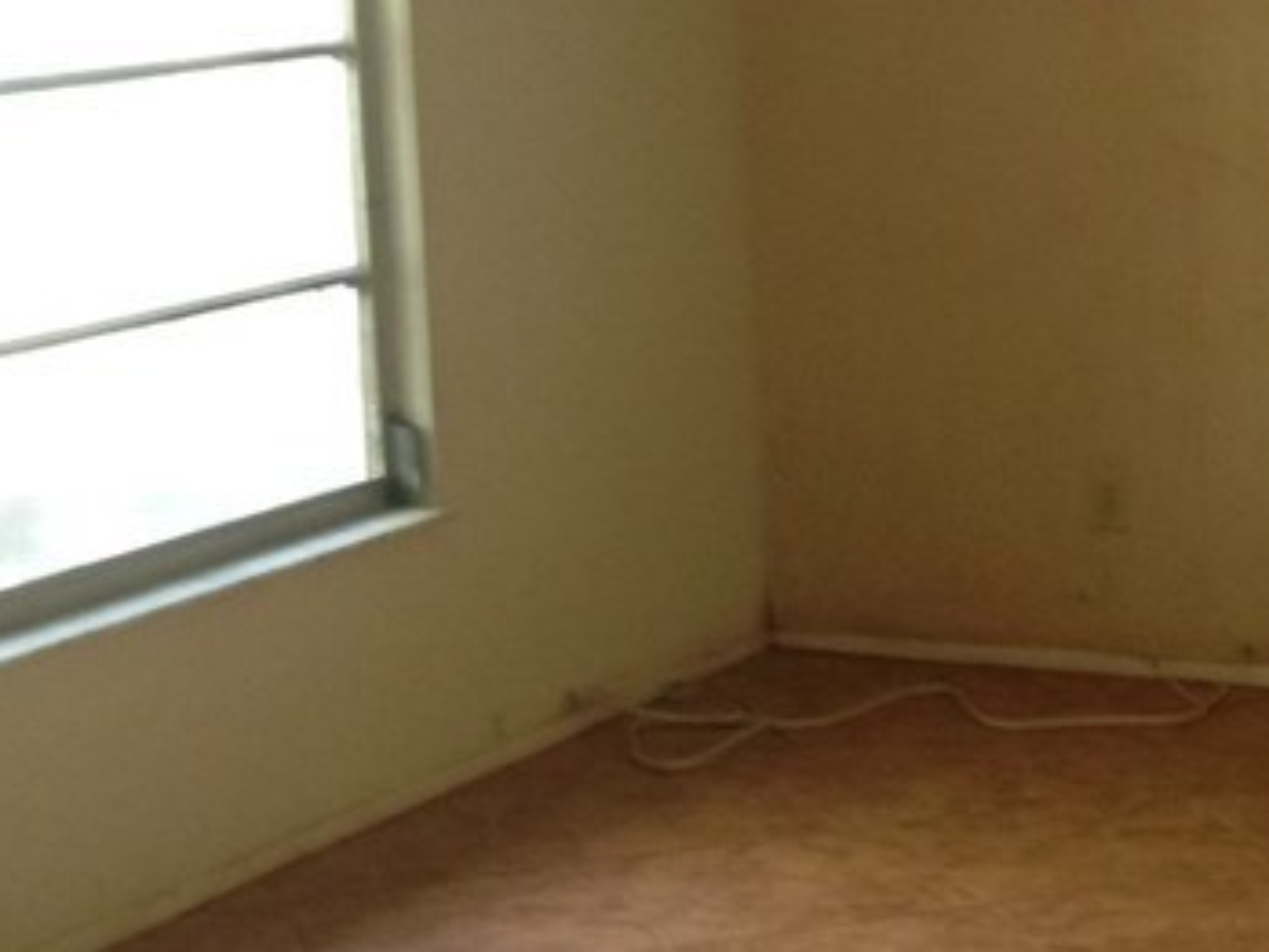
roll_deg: +0.3
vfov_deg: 15.2
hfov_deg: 20.1
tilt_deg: -10.6
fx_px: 3556
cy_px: 492
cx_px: 915
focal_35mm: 97
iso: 125
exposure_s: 1/20
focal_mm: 4.12
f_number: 2.4
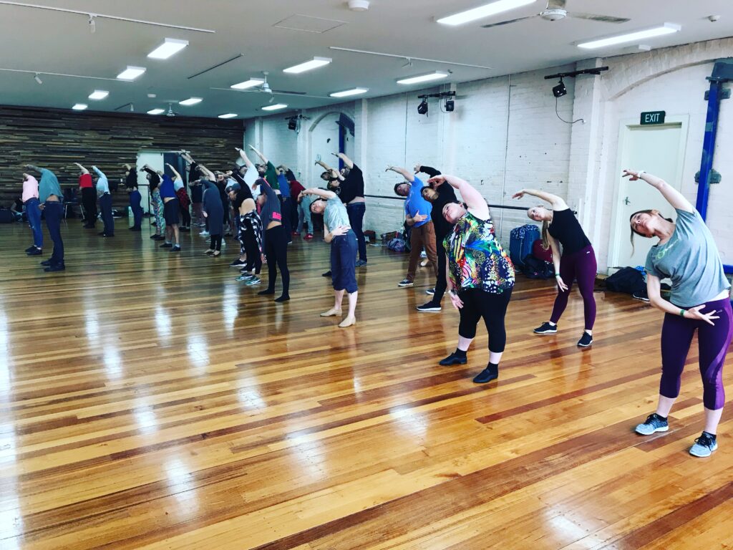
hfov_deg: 63.4
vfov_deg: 49.7
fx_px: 593
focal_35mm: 28
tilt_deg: -10.4
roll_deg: -1.3
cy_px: 275
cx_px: 366
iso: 25
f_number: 1.8
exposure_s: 1/33
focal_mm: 3.99
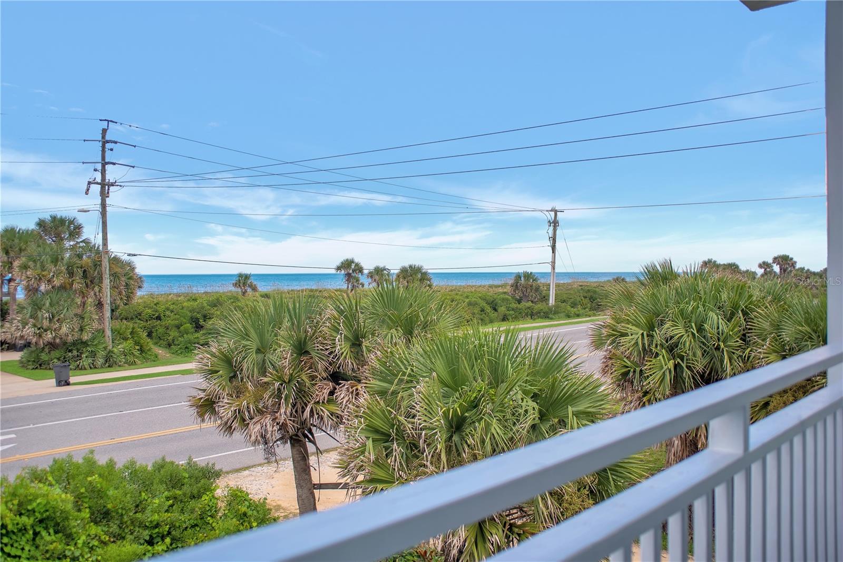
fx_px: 749
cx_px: 422
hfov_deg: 58.7
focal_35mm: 32
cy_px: 281
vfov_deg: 41.1
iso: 200
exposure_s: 1/1600
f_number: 3.5
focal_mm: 32
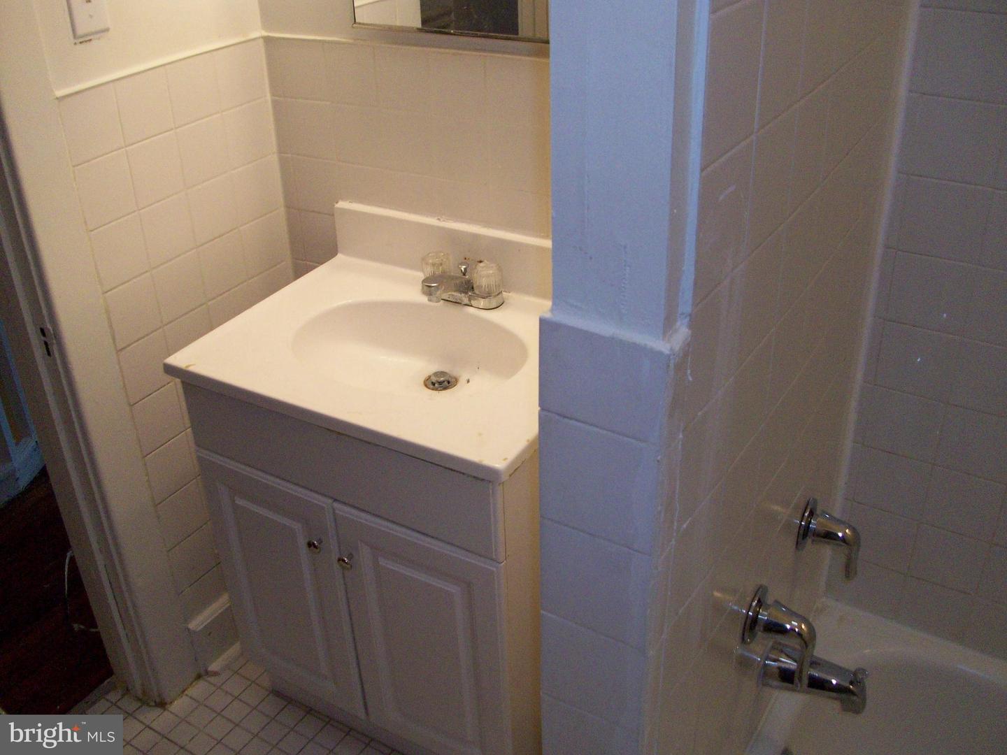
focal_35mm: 34
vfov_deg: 41.8
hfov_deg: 54.0
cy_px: 378
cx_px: 504
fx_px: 989
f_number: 2.8
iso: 160
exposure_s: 1/60
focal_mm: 5.7
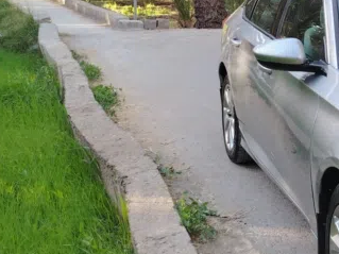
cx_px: 488
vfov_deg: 19.0
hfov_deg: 21.7
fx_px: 754
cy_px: 70
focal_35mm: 77
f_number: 1.75
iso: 189
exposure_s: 1/100
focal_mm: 5.25
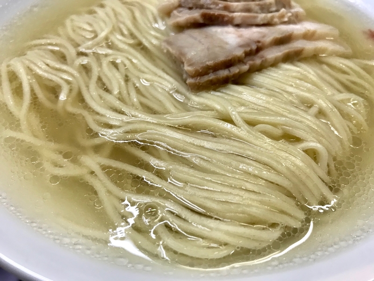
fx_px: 303
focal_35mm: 28
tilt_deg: -47.4
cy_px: 140
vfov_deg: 49.7
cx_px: 187
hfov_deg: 63.4
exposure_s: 1/30
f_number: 1.8
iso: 32
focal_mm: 3.99
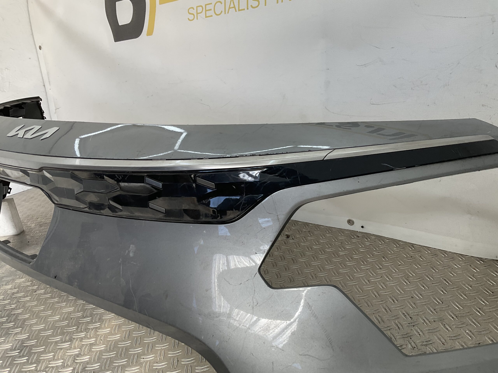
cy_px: 186
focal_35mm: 29
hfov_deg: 61.7
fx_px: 417
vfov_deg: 48.2
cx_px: 249
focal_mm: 3
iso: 16
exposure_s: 1/307
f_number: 1.8
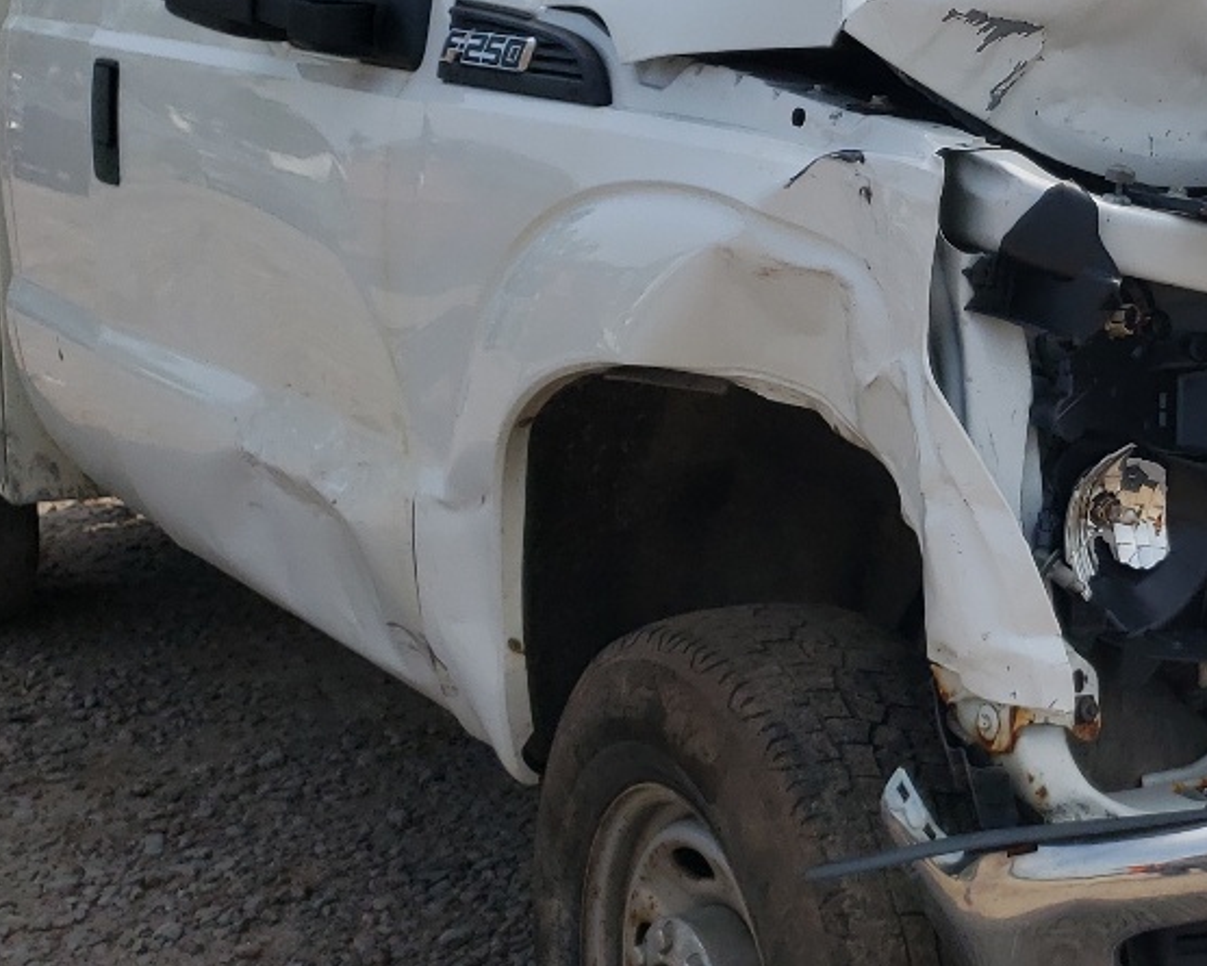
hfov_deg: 24.9
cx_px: 1190
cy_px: 467
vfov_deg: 21.0
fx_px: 2608
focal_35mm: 73
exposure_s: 1/5000
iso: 50
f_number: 1.5
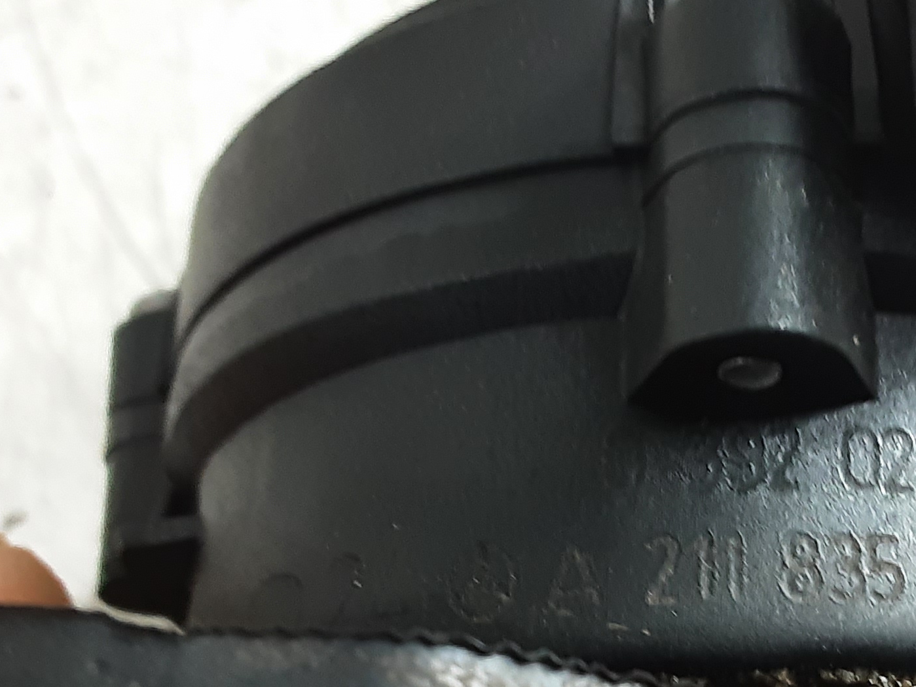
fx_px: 1667
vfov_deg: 23.1
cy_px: 505
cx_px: 632
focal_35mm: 63
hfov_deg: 30.4
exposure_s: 1/25
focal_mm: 2.91
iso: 160
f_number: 1.9
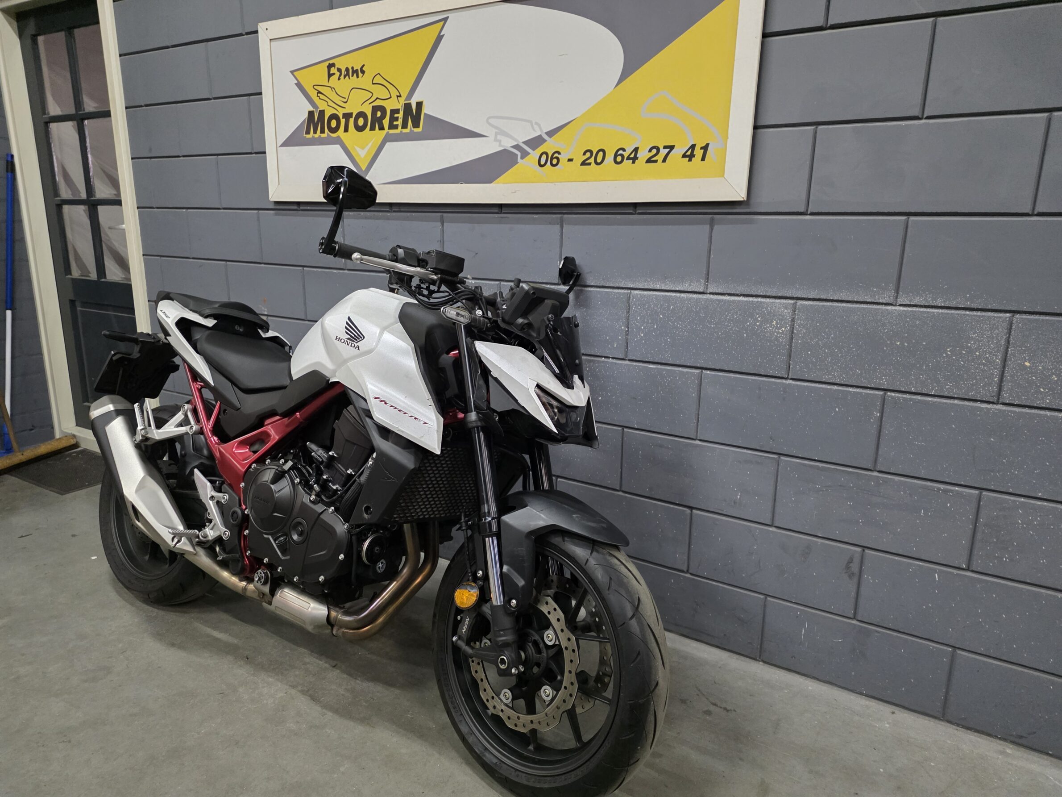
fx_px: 706
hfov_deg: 73.9
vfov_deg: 58.9
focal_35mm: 23
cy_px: 398
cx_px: 531
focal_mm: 6.25
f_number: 1.7
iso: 1000
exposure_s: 1/100
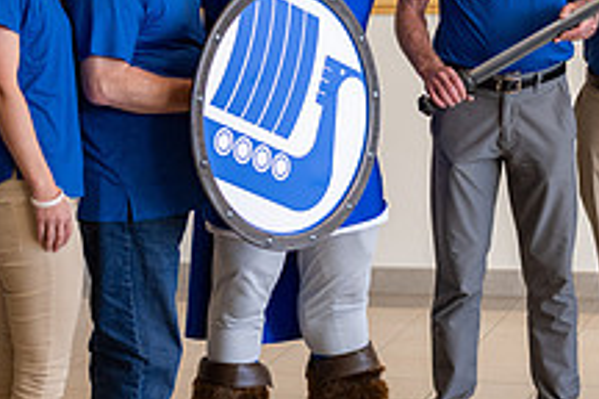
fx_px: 2229
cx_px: 349
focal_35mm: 134
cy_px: -54
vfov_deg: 10.1
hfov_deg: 15.3
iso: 500
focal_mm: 50
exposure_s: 1/250
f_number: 2.8
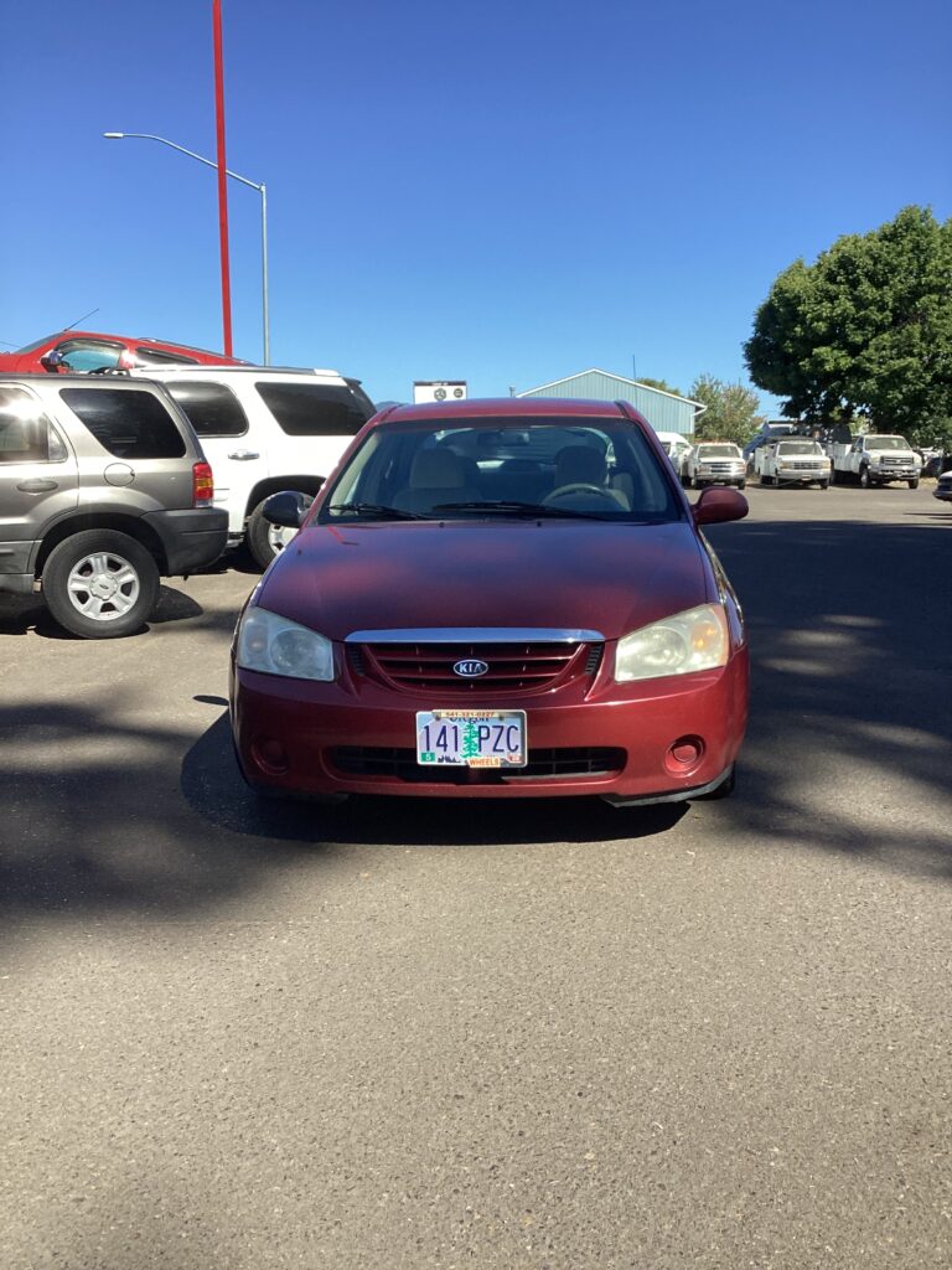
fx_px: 1137
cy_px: 635
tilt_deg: -8.5
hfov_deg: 45.4
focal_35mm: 31
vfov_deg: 58.4
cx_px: 476
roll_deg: -0.4
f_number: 2.4
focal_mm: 3.3
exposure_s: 1/1006
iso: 25
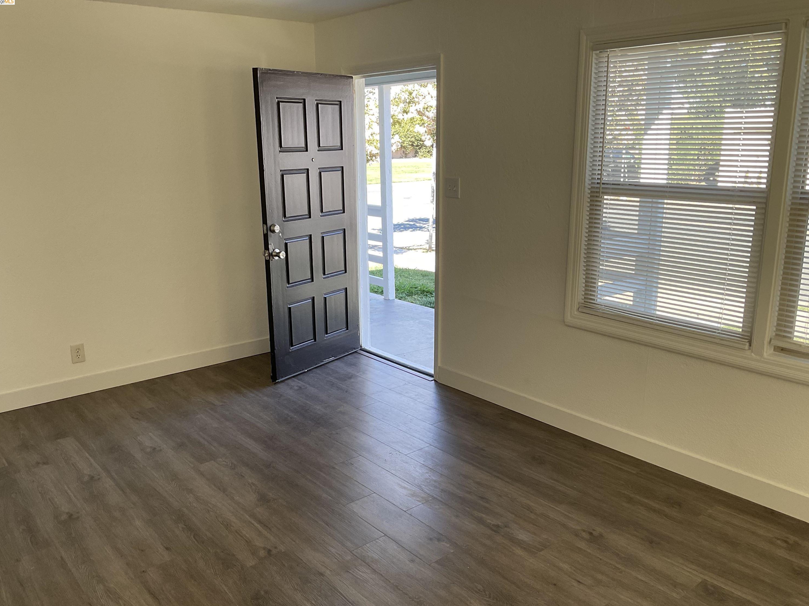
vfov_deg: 46.8
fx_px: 701
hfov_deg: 60.0
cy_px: 309
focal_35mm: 30
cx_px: 399
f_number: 1.8
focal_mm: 3
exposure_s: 1/120
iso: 32
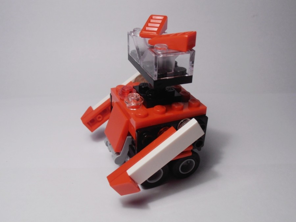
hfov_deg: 50.1
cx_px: 148
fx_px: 316
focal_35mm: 37
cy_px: 111
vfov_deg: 38.7
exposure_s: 1/100
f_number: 3.9
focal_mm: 6.61
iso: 80
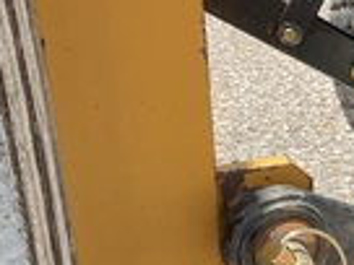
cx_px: 495
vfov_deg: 17.3
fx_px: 869
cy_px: 200
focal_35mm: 85
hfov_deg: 20.5
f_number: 1.8
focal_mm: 3
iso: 25
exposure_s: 1/342
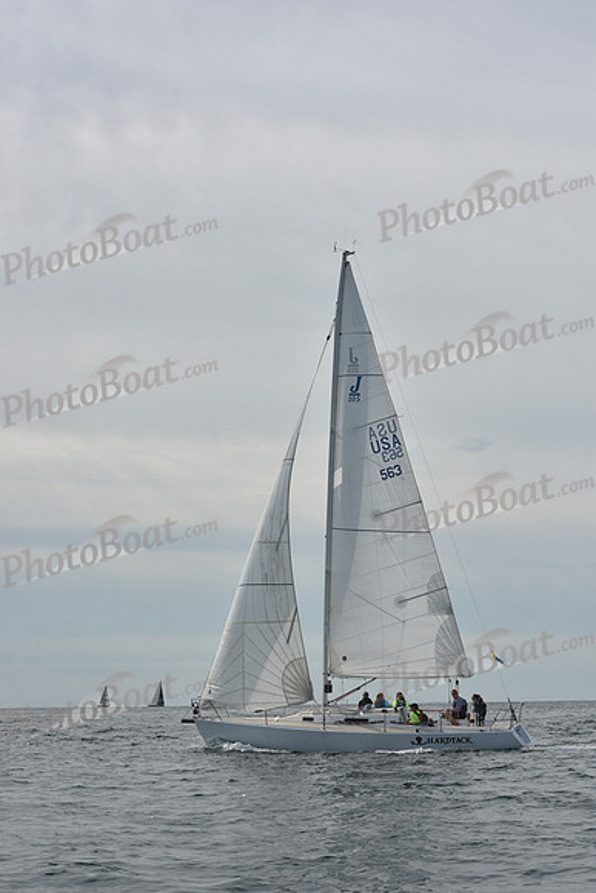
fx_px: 1737
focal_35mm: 70
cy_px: 446
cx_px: 298
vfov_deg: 28.8
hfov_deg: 19.5
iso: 320
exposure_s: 1/1000
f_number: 11
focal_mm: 70
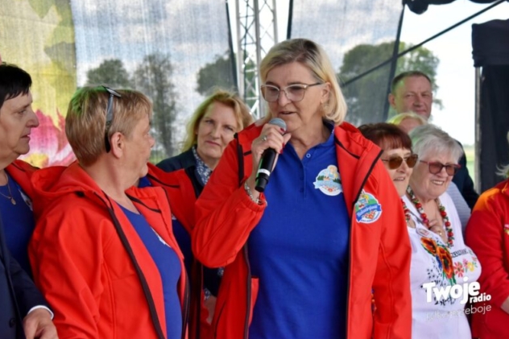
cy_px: 168
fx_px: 1180
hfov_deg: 24.3
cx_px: 252
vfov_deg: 16.3
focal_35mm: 84
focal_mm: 55
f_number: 5.6
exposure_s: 1/1000
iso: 640
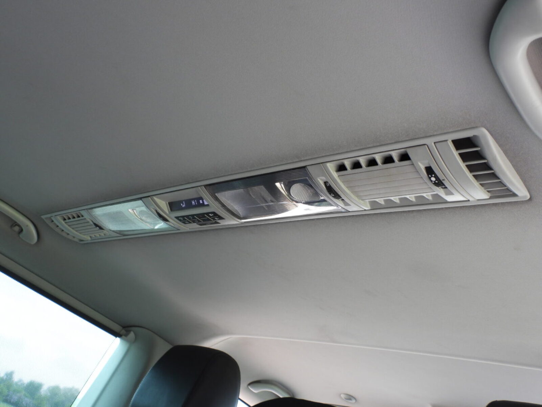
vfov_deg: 40.7
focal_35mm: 35
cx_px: 271
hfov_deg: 52.6
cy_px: 204
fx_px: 548
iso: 125
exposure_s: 1/30
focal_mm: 6.3
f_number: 3.2
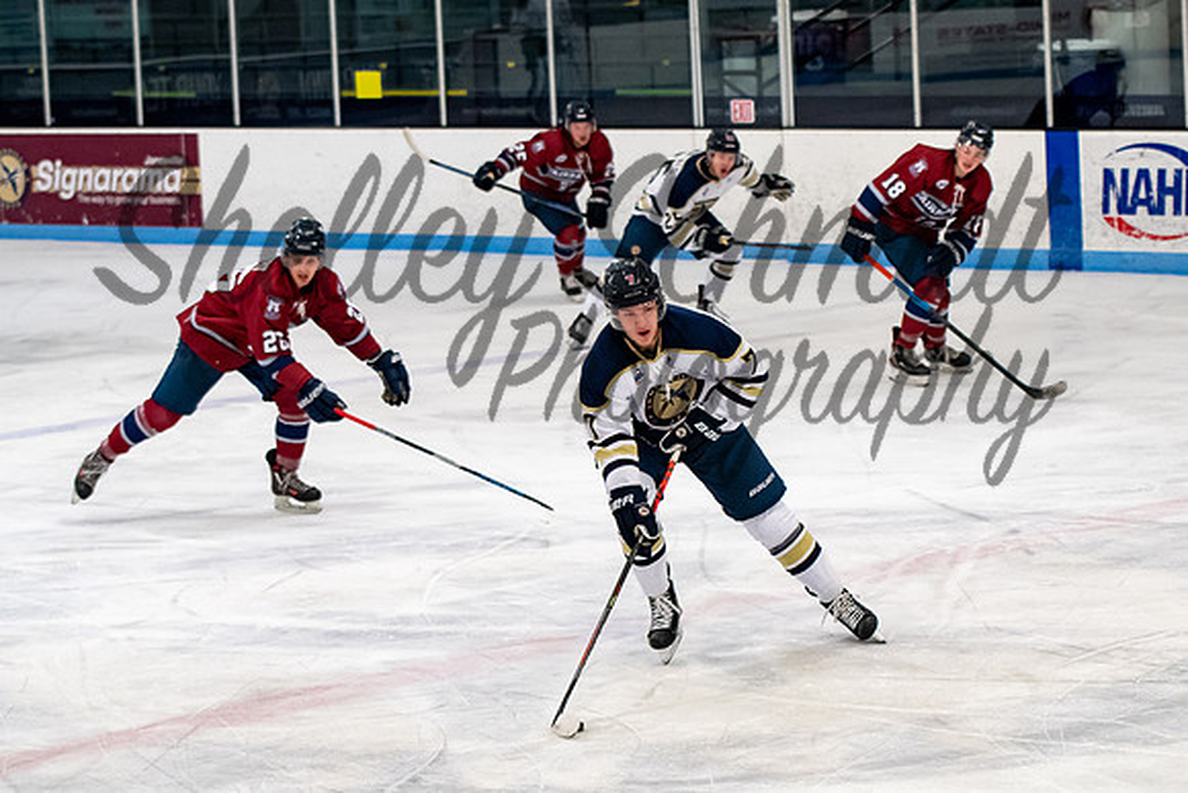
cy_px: 443
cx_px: 676
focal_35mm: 134
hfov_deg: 15.3
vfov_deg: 10.3
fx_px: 4412
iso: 2000
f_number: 3.2
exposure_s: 1/800
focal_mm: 70
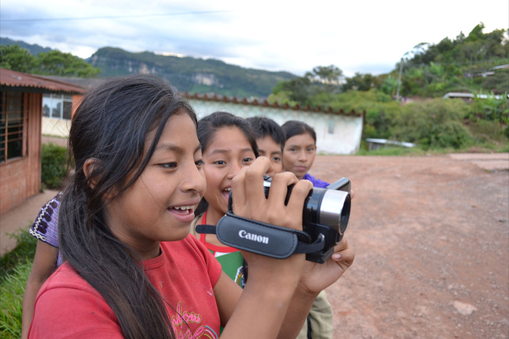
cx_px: 254
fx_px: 424
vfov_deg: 43.6
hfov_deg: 61.9
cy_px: 170
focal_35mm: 30
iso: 400
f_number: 5
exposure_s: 1/100
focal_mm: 20
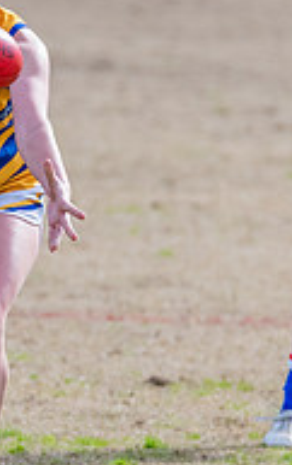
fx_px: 20225
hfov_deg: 0.8
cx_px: -14
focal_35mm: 1592
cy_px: 220
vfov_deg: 1.3
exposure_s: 1/1600
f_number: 6.3
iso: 1000
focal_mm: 460
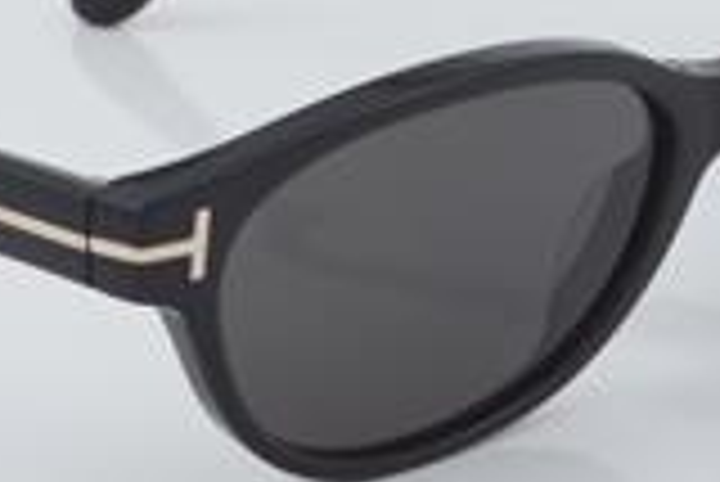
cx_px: 252
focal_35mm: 206
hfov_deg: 10.0
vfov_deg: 6.7
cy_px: 131
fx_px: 4129
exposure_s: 1/3
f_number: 32
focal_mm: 55
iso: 100
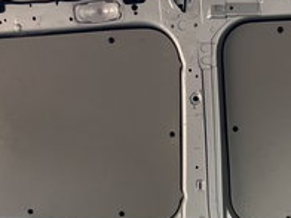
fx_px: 849
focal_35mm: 101
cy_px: 378
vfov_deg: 13.3
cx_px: 297
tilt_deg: -10.9
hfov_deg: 18.9
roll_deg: -0.9
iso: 40
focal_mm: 5.1
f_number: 1.6
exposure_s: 1/243
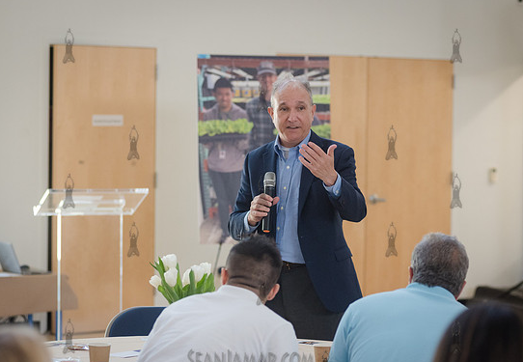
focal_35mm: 121
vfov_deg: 11.6
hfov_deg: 16.7
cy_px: 181
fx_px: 1778
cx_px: 286
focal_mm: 105
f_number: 3.5
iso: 2500
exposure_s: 1/200
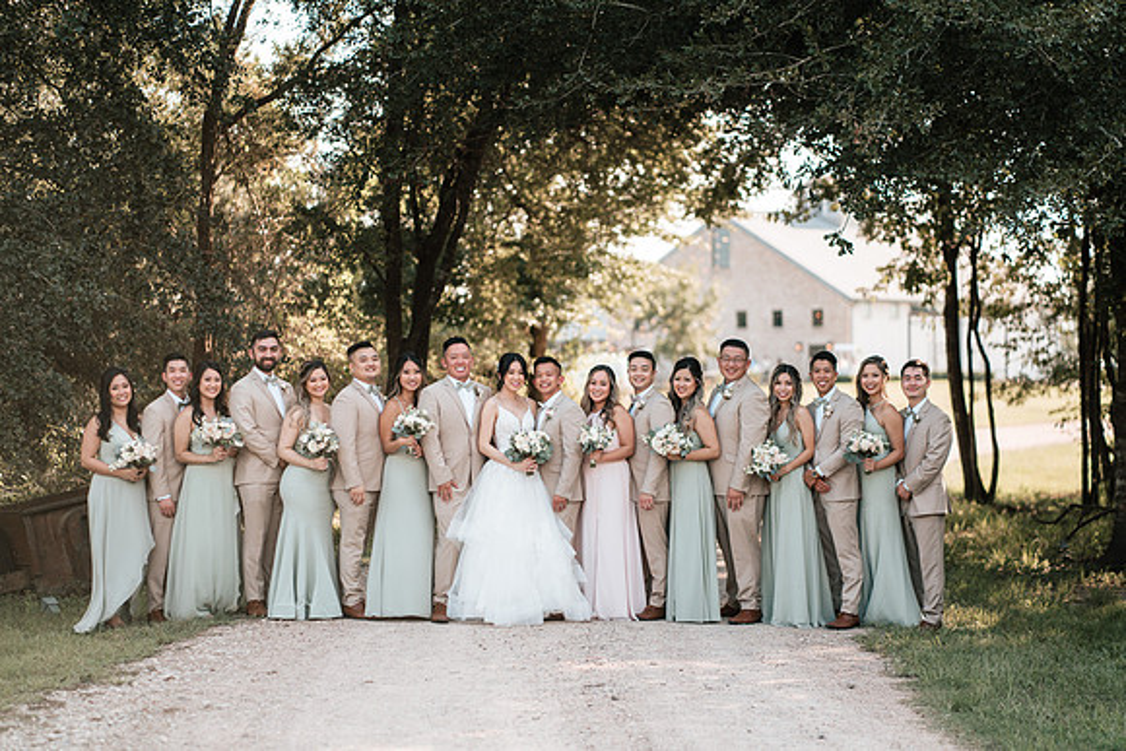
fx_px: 2665
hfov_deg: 23.9
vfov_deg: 16.0
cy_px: 376
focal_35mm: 85
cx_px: 563
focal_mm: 85
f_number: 1.8
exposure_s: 1/800
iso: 100
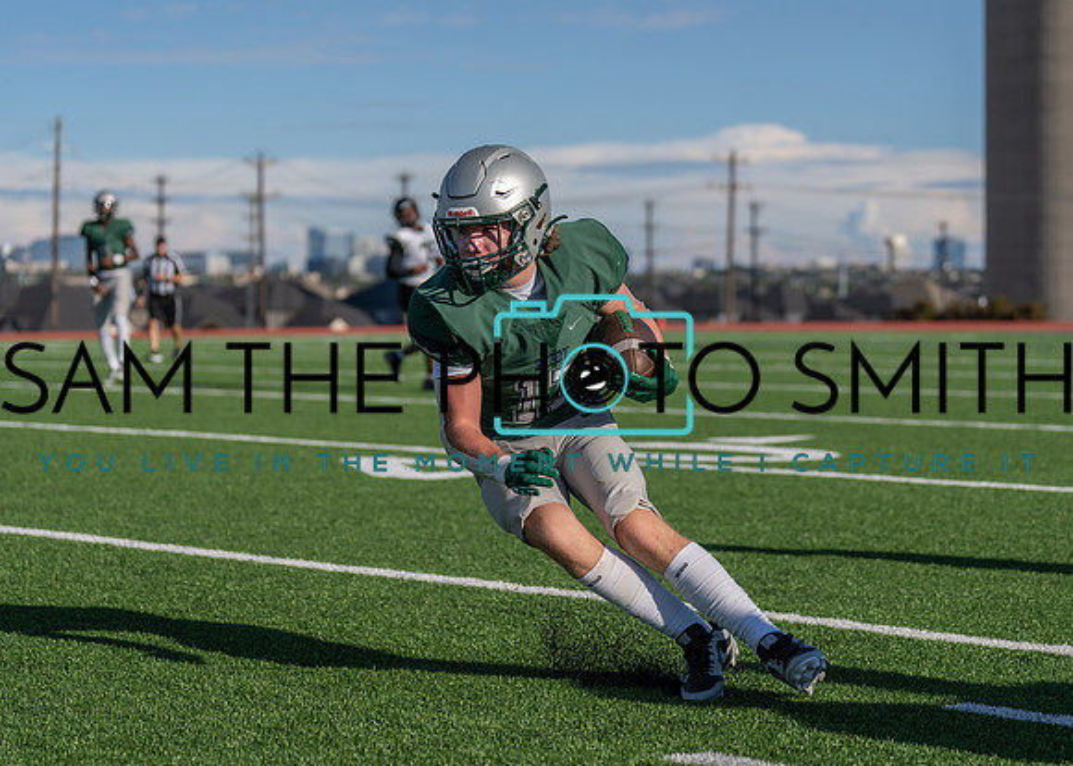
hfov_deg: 23.7
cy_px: 383
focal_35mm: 84
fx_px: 2554
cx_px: 536
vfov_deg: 17.1
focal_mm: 70
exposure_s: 1/3200
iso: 100
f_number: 2.8
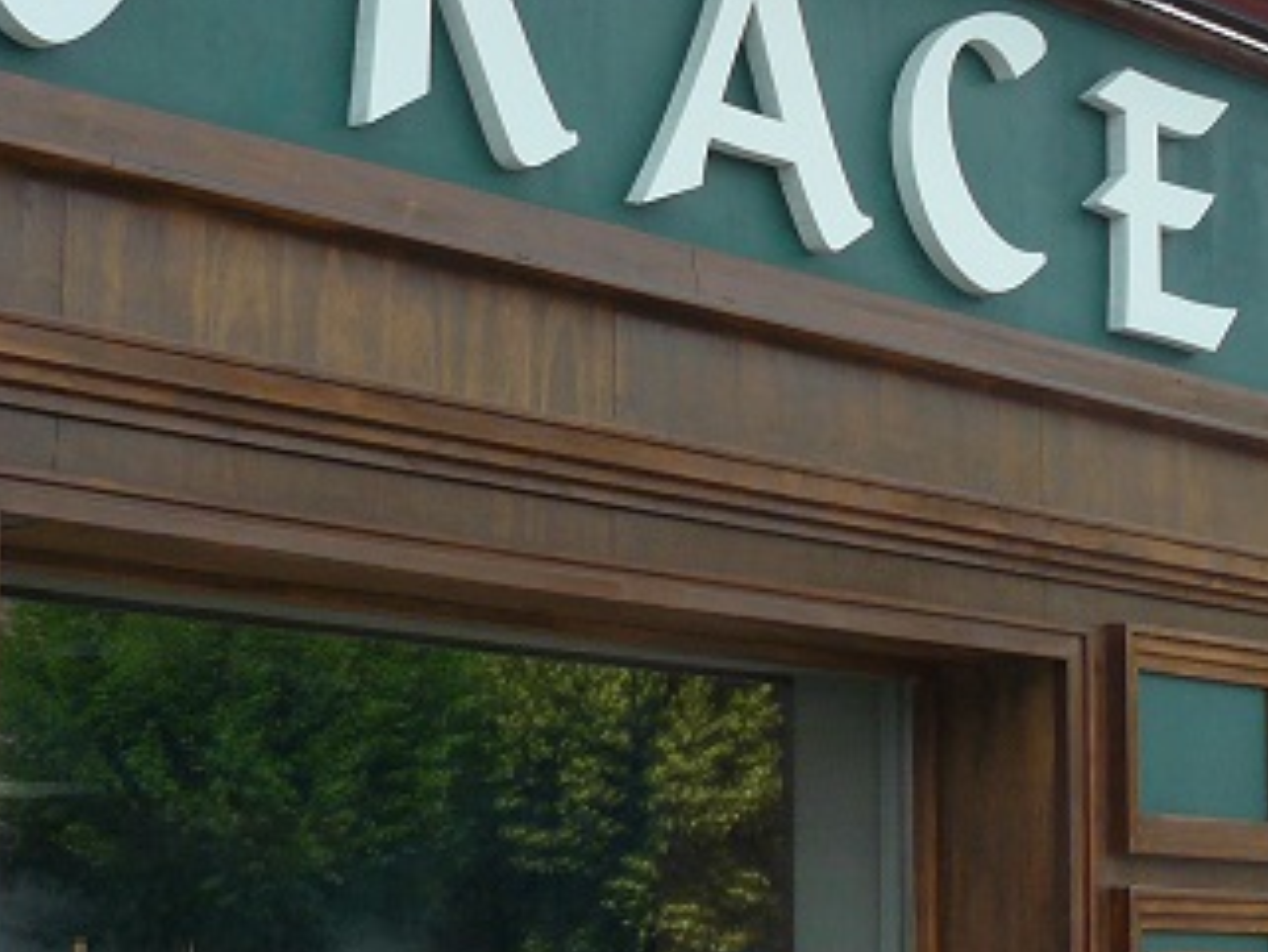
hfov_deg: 20.7
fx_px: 3408
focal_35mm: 93
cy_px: 508
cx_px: 1118
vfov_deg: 15.9
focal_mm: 6
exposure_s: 1/250
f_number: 4
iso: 100
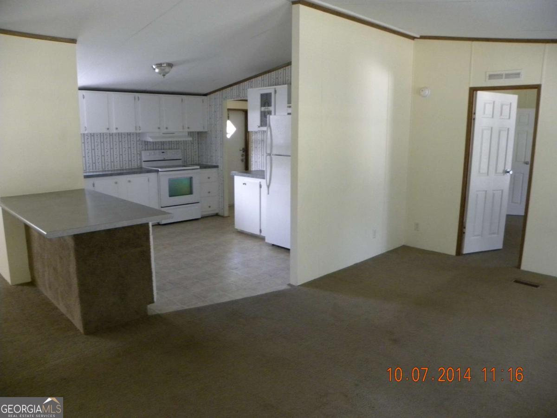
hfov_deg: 67.3
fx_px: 418
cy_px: 209
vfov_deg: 53.1
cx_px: 278
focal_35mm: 26
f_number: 2.8
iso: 400
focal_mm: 4.6
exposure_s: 1/25.4
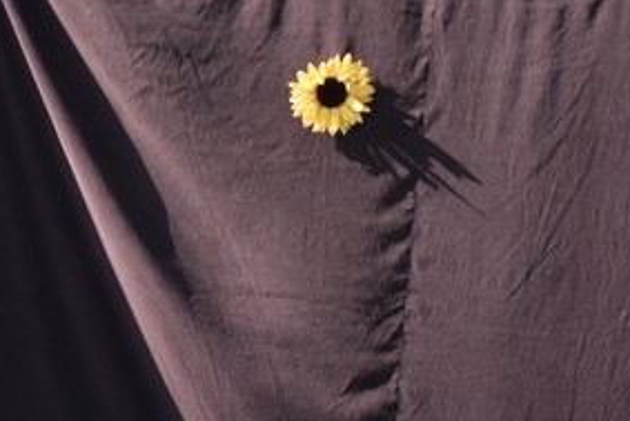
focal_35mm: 318
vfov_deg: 4.3
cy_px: 495
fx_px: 5568
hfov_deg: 6.4
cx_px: -334
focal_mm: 50
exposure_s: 1/1600
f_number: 3.2
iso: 250
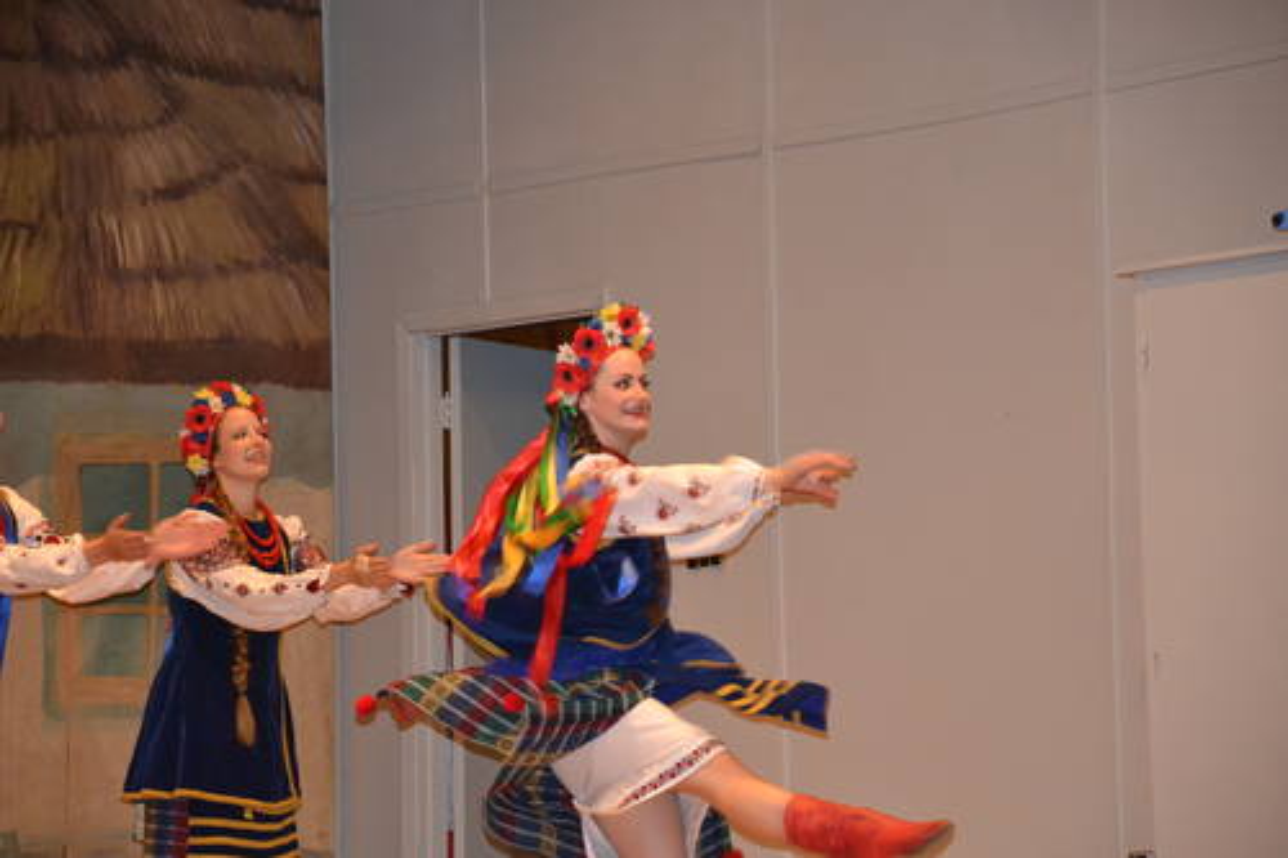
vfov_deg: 8.7
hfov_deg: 13.0
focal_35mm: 158
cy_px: 429
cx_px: 644
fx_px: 5633
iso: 3200
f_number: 5.6
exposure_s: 1/60
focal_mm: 105
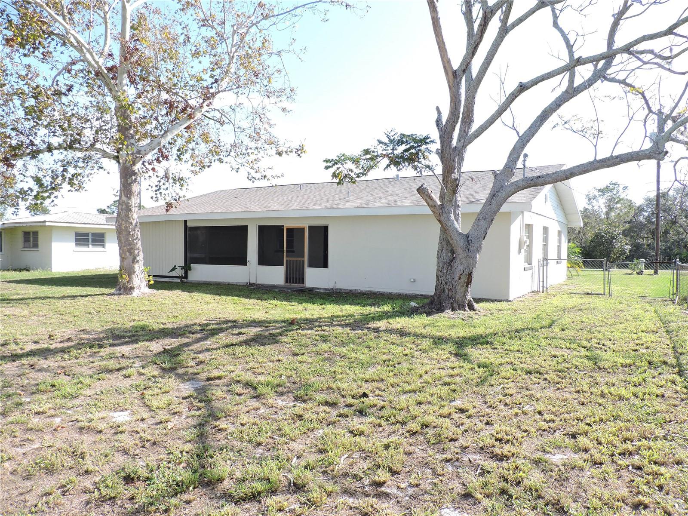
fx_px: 477
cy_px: 258
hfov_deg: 71.6
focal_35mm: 24
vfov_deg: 56.8
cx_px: 344
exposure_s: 1/400
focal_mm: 4.3
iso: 100
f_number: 3
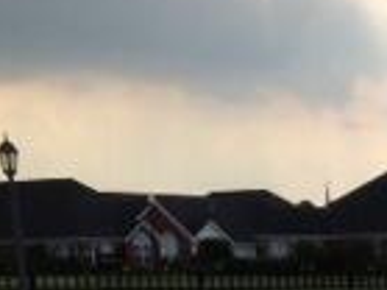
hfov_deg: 11.4
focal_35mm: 161
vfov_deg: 8.7
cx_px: 702
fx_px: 1798
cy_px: 583
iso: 50
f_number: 2.4
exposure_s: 1/1314
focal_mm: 4.28
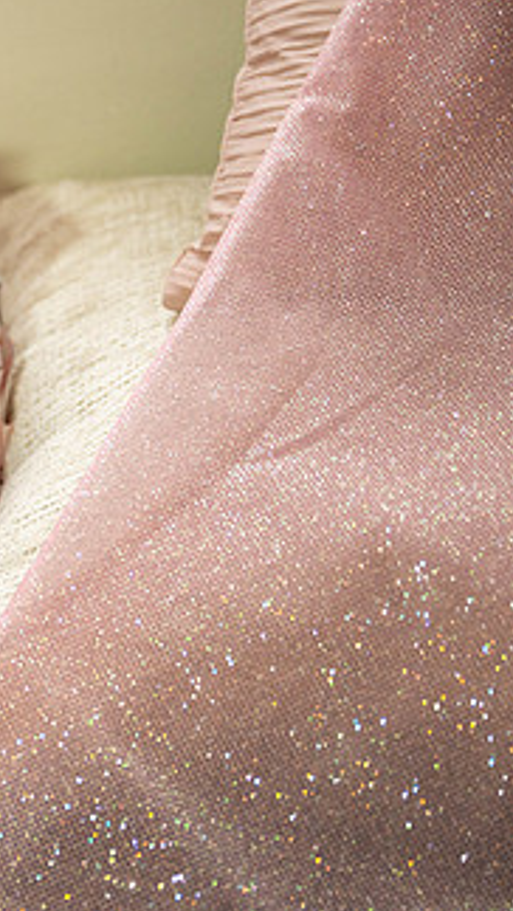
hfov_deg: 12.0
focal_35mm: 96
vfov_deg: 22.2
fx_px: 2319
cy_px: 506
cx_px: -296
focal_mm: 51
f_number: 2.8
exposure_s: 1/200
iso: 640
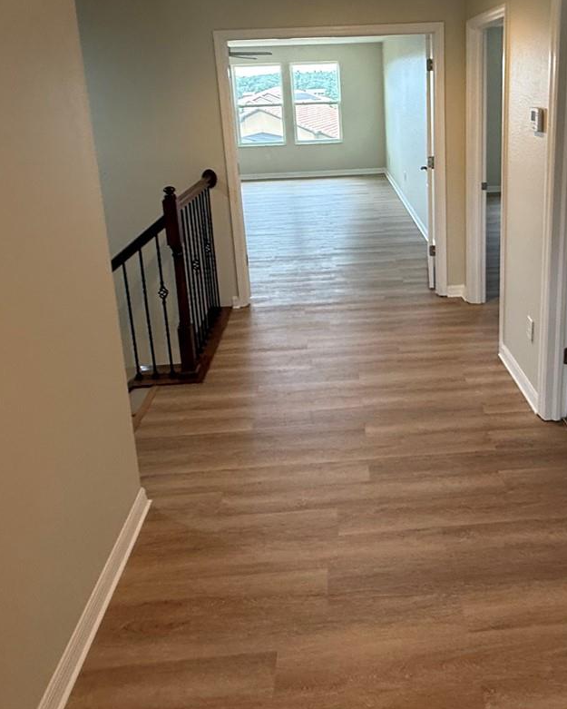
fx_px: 587
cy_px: 216
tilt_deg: -9.4
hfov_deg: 50.7
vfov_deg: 60.2
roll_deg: +2.0
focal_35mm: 28
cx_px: 374
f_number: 2.2
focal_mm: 2.22
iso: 160
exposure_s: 1/60
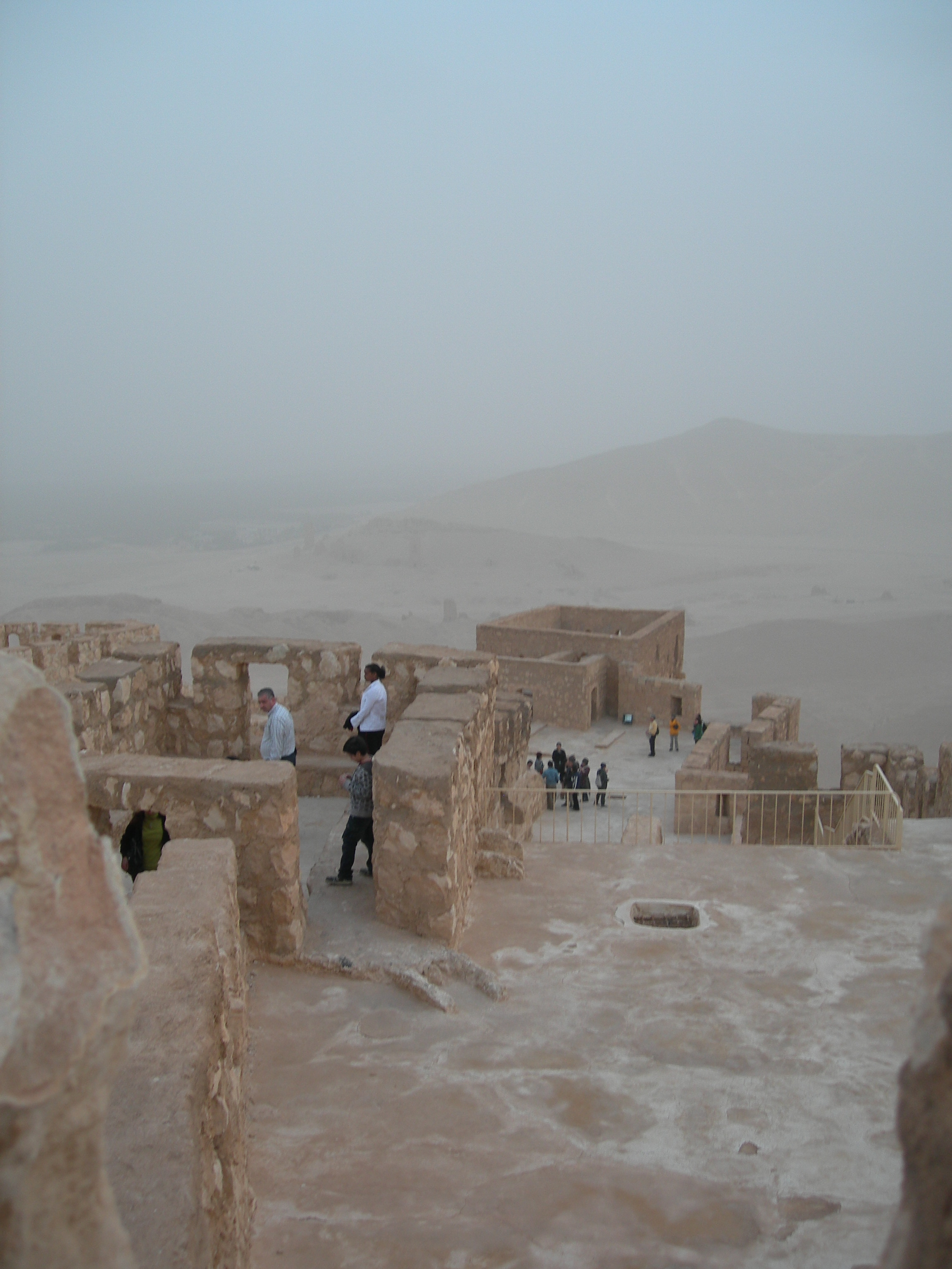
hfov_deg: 37.7
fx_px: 1393
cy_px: 634
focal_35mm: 38
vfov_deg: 49.0
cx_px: 476
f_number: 2.8
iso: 50
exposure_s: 1/44.3
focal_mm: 7.8
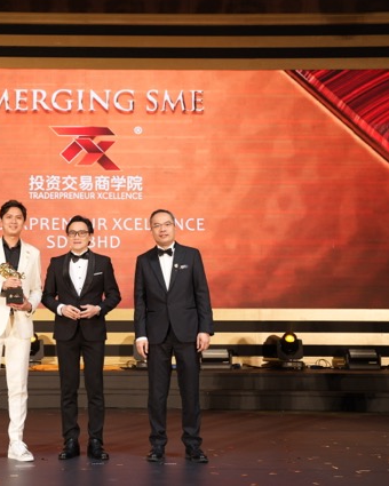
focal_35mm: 58
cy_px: 243
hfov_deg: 25.8
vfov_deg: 32.5
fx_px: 835
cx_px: 76
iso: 800
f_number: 4
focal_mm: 41
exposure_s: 1/116
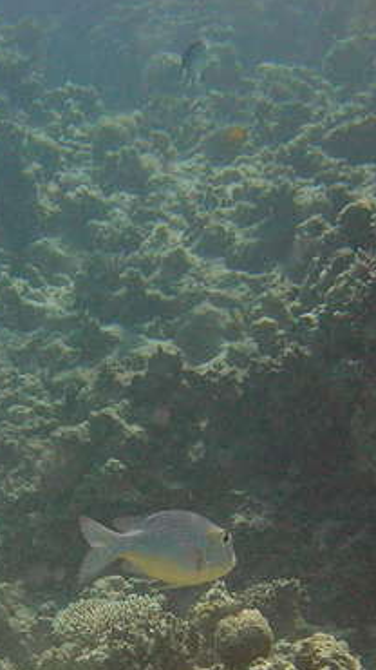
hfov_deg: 15.0
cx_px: 61
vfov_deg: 26.0
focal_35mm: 80
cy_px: 539
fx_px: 1419
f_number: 4.9
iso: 50
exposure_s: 1/144
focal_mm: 5.7
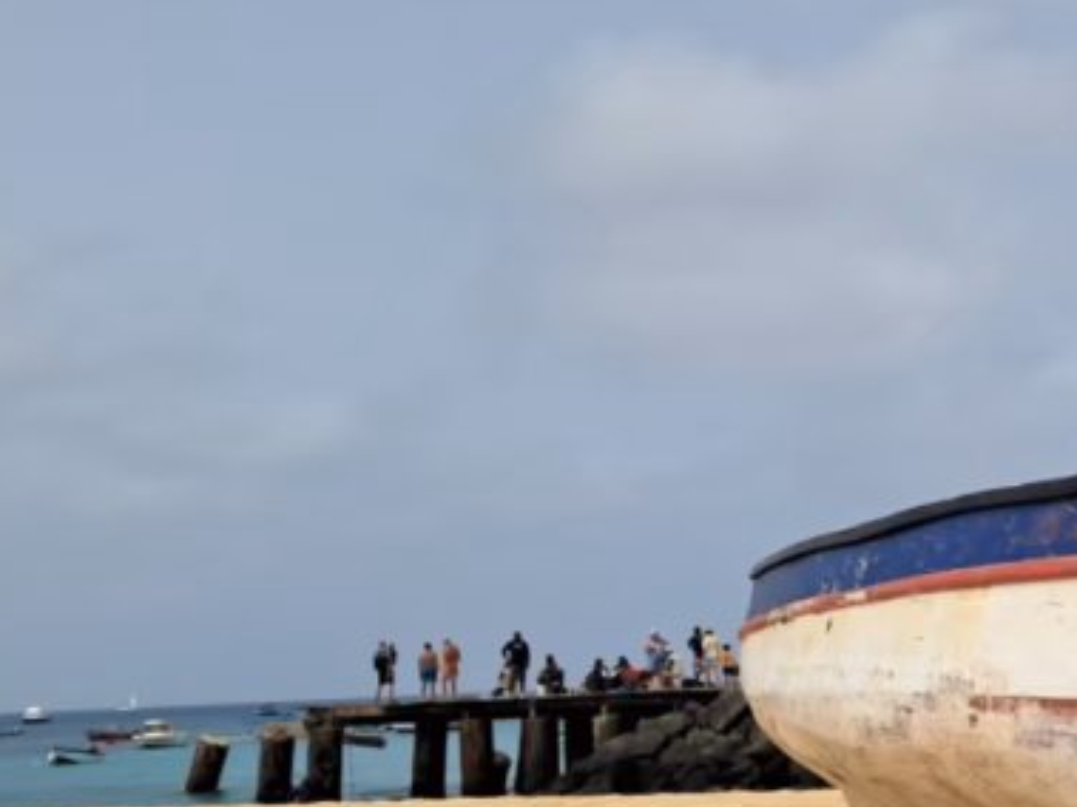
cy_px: 585
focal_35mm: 73
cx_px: 1196
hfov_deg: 24.8
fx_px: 2271
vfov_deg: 20.0
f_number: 1.8
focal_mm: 4
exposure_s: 1/896
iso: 50
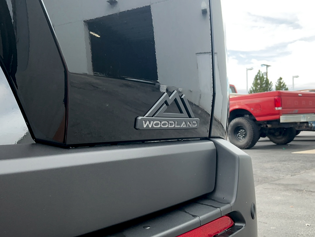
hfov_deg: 60.0
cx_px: 158
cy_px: 118
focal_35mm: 30
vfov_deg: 46.8
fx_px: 273
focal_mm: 3
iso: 25
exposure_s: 1/224
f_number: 1.8
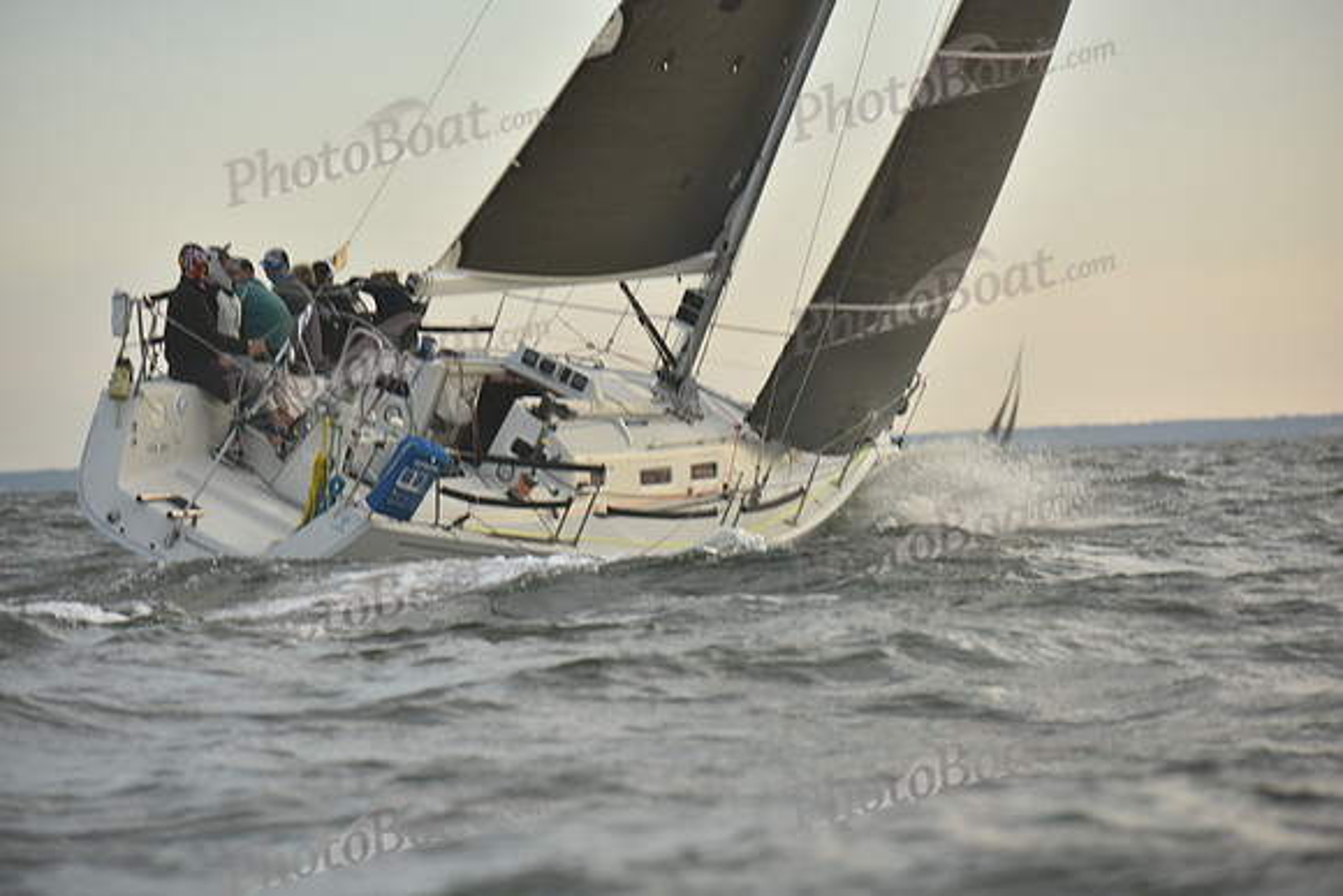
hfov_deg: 10.8
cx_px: 672
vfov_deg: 7.2
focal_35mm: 190
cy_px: 448
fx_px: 7089
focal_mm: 190
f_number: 5.6
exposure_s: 1/640
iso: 250
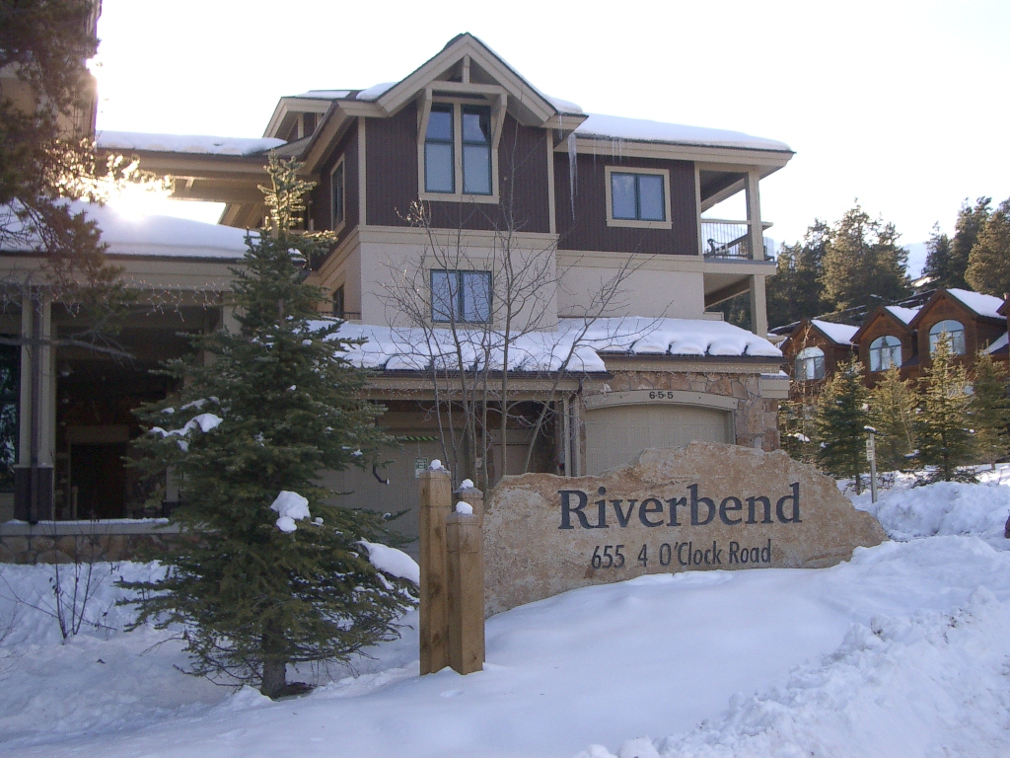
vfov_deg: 29.7
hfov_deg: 38.9
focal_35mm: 49
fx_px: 1430
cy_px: 379
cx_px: 505
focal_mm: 8.2
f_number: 3.1
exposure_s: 1/500
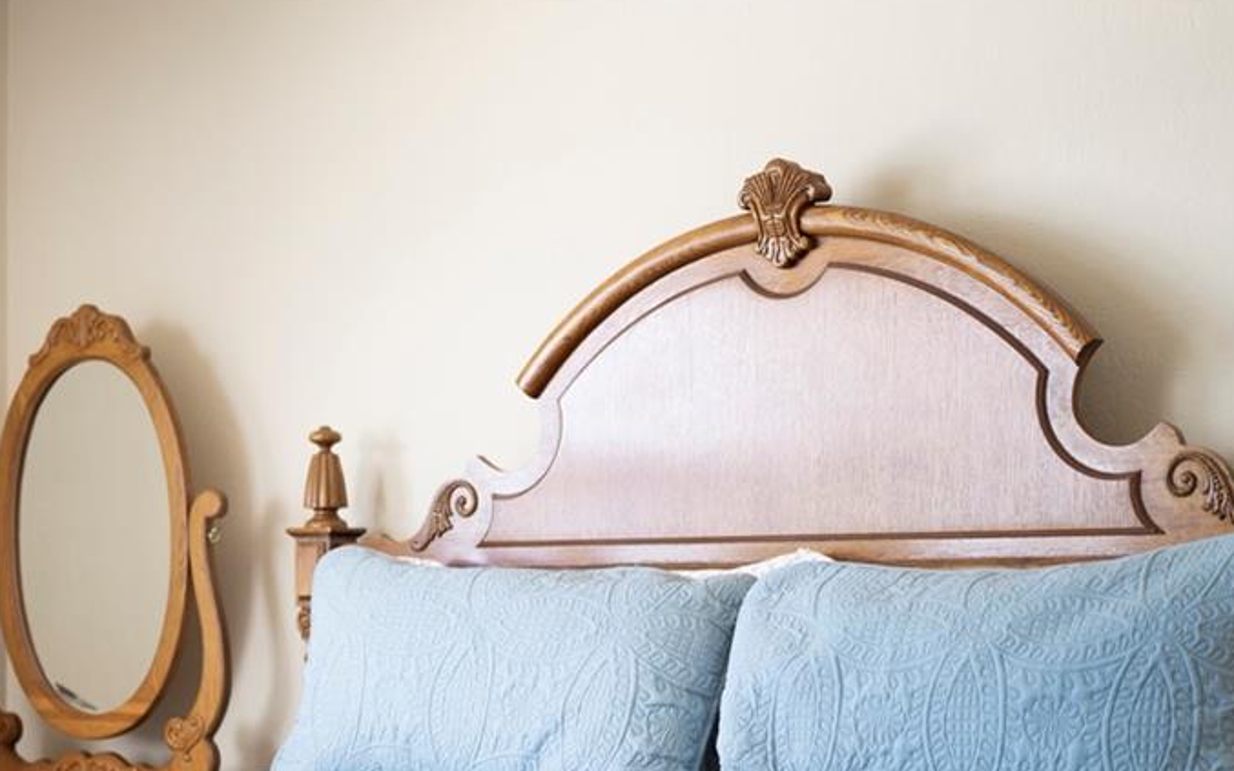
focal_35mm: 77
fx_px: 2589
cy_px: 609
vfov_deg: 16.8
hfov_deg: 26.7
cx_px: 430
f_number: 1.8
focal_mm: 50
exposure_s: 1/100
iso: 320
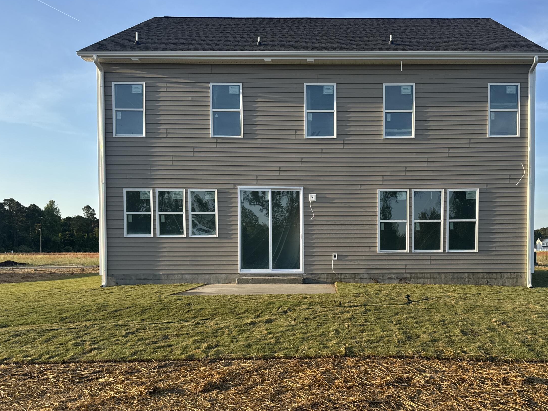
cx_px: 350
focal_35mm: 33
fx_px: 522
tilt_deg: -2.4
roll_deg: -0.2
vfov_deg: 42.6
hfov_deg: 54.6
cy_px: 260
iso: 80
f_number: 1.78
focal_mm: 6.76
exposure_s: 1/1637
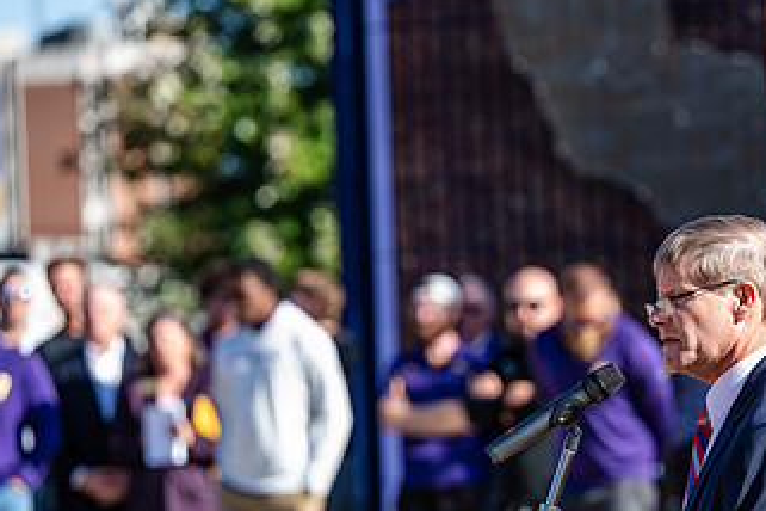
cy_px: 441
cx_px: 609
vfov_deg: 6.1
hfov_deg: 9.1
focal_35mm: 226
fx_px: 4808
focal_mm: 125
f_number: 3.2
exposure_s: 1/320
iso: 40
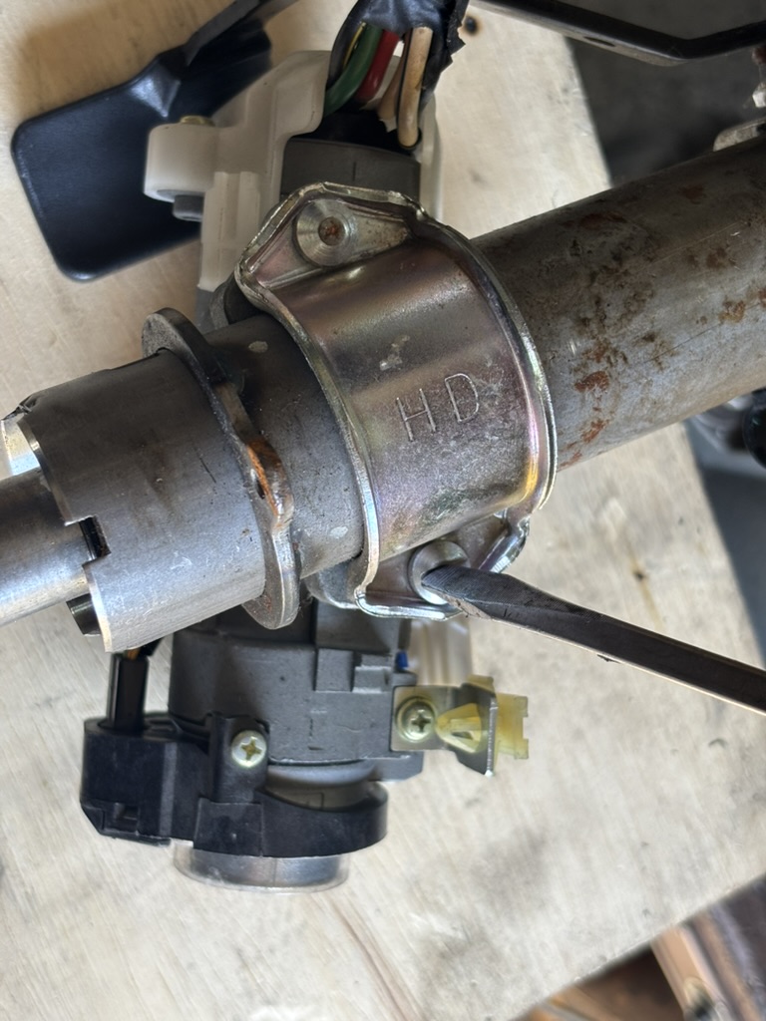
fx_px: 1534
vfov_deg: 36.8
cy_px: 510
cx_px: 383
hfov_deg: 28.0
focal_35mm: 52
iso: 25
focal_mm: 5.96
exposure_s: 1/60
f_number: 1.6
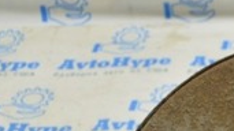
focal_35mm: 135
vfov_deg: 8.6
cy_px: 231
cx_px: 312
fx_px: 837
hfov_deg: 15.1
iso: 400
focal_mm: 23
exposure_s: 1/20
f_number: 5.6
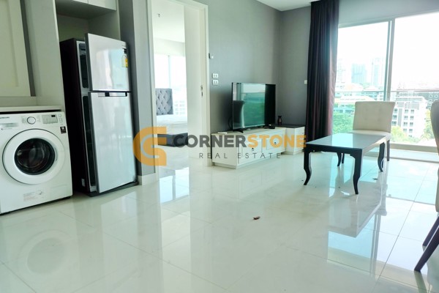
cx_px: 220
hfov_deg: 73.7
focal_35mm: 24
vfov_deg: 53.1
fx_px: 293
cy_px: 146
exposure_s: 1/100
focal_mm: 16
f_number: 3.5
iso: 200
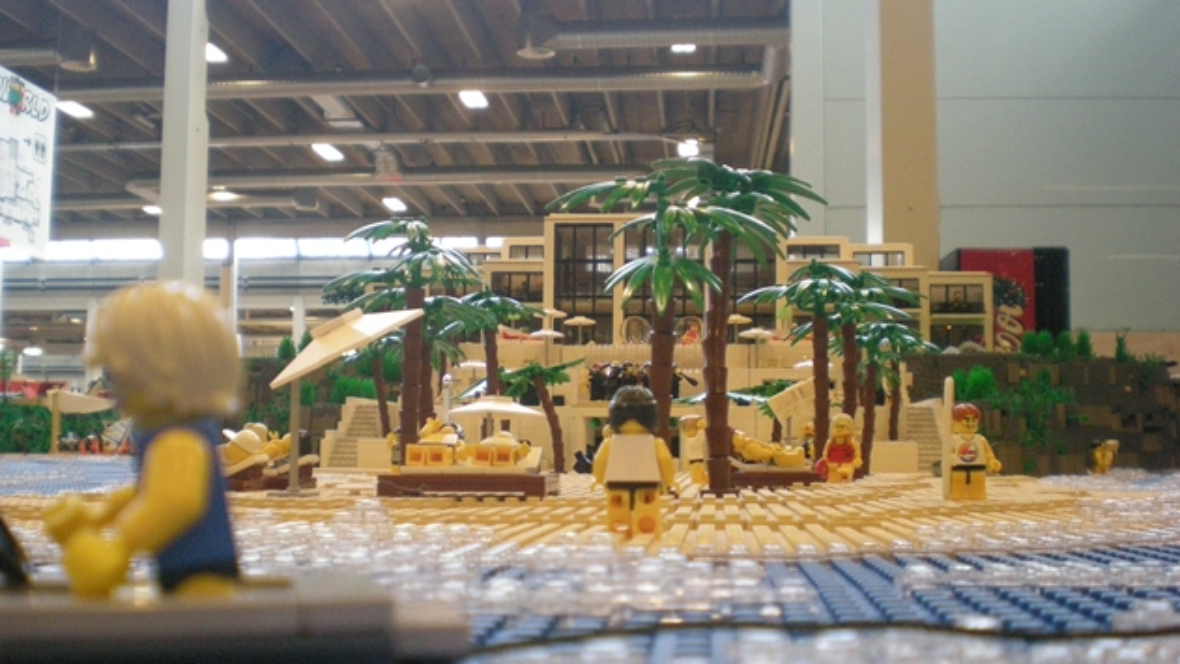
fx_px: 1314
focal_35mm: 42
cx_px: 587
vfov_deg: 28.3
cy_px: 350
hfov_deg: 48.4
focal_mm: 6.3
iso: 400
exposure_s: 1/27.1
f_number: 3.1
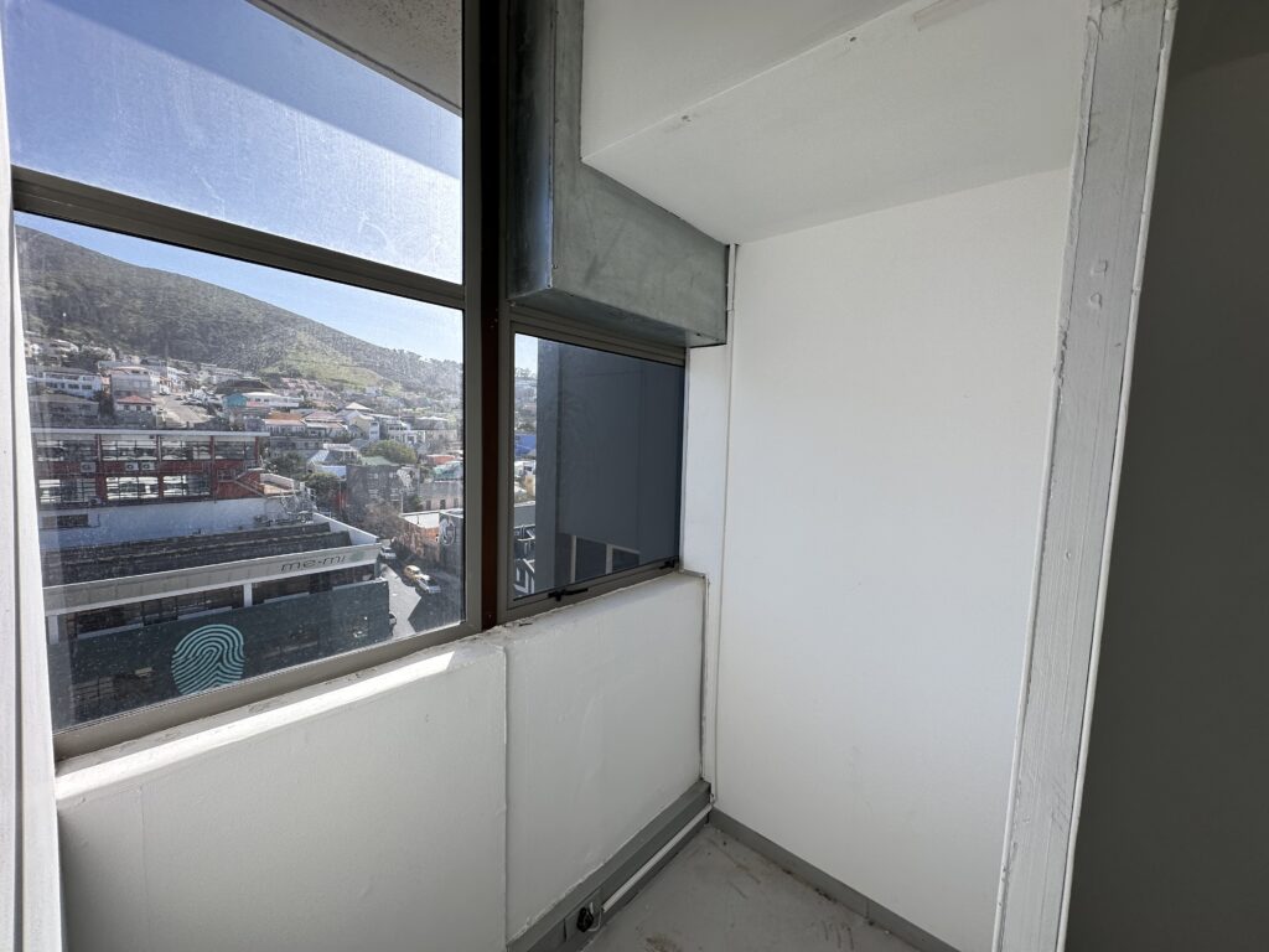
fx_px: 513
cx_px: 634
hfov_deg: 102.1
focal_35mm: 14
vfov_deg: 85.7
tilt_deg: -3.8
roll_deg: -1.9
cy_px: 476
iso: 40
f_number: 2.2
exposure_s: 1/473
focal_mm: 2.22
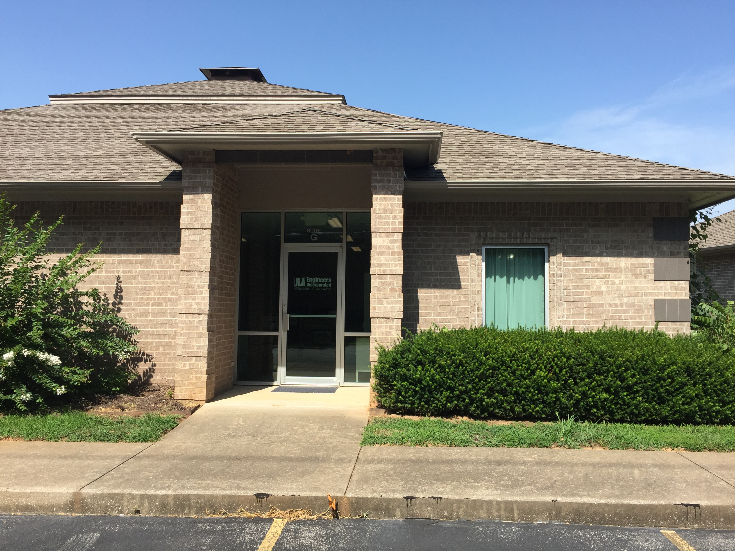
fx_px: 616
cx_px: 368
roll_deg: -1.5
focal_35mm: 29
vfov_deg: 48.2
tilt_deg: +2.1
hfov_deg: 61.7
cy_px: 276
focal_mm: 4.15
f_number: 2.2
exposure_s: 1/1236
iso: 32
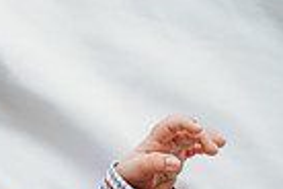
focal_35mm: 210
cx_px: -215
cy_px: 248
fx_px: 1651
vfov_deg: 6.5
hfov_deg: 9.4
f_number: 2
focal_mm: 50
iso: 500
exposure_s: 1/500
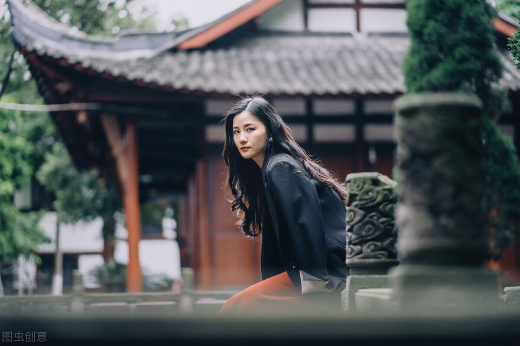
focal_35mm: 85
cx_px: 260
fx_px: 1227
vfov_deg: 16.1
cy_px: 173
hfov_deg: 23.9
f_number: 1.8
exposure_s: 1/250
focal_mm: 85
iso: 200
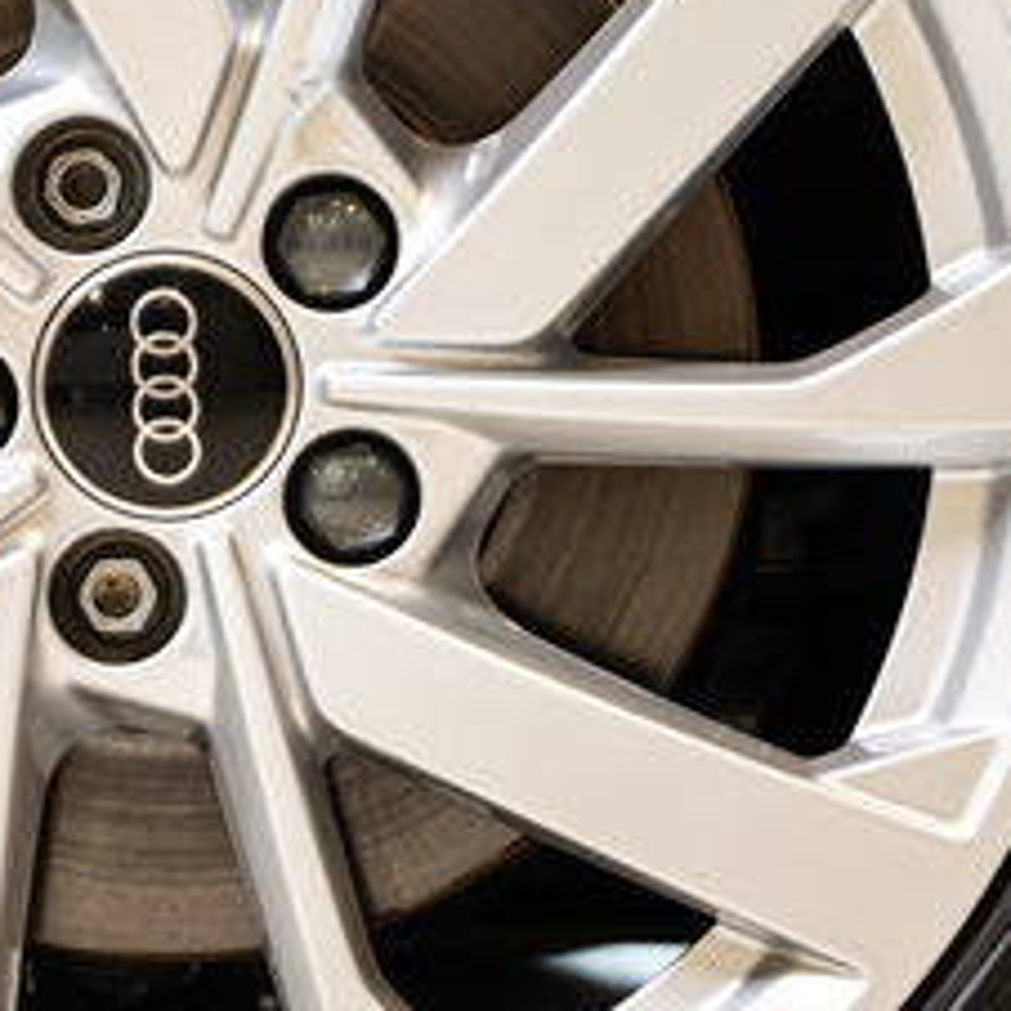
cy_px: 353
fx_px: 9516
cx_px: 145
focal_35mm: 288
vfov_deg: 6.1
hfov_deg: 6.1
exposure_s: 1/160
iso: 640
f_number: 2.8
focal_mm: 75
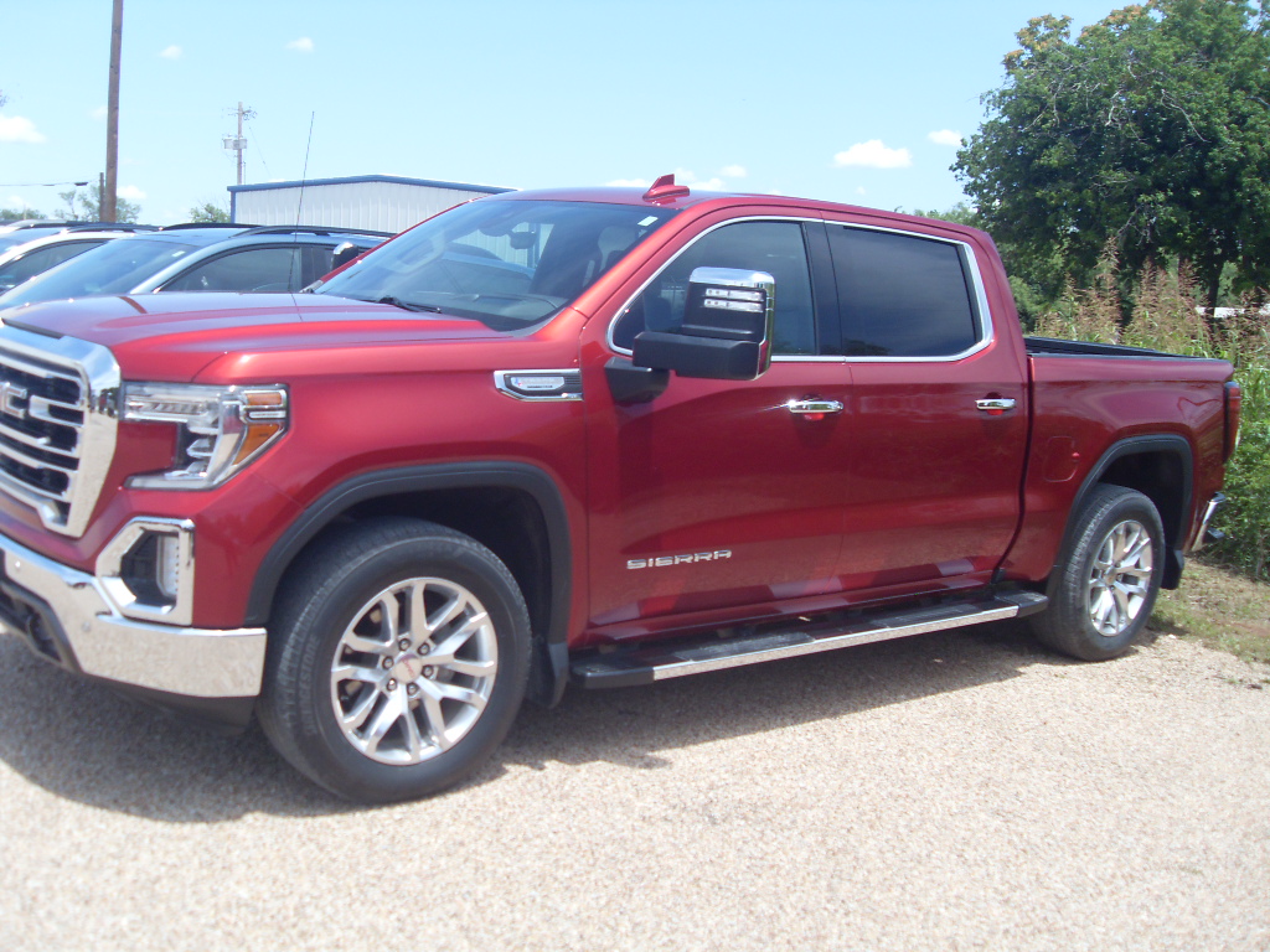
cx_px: 635
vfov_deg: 38.7
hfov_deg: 50.1
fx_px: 1357
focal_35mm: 37
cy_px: 476
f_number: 7
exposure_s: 1/180
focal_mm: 6.3
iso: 80
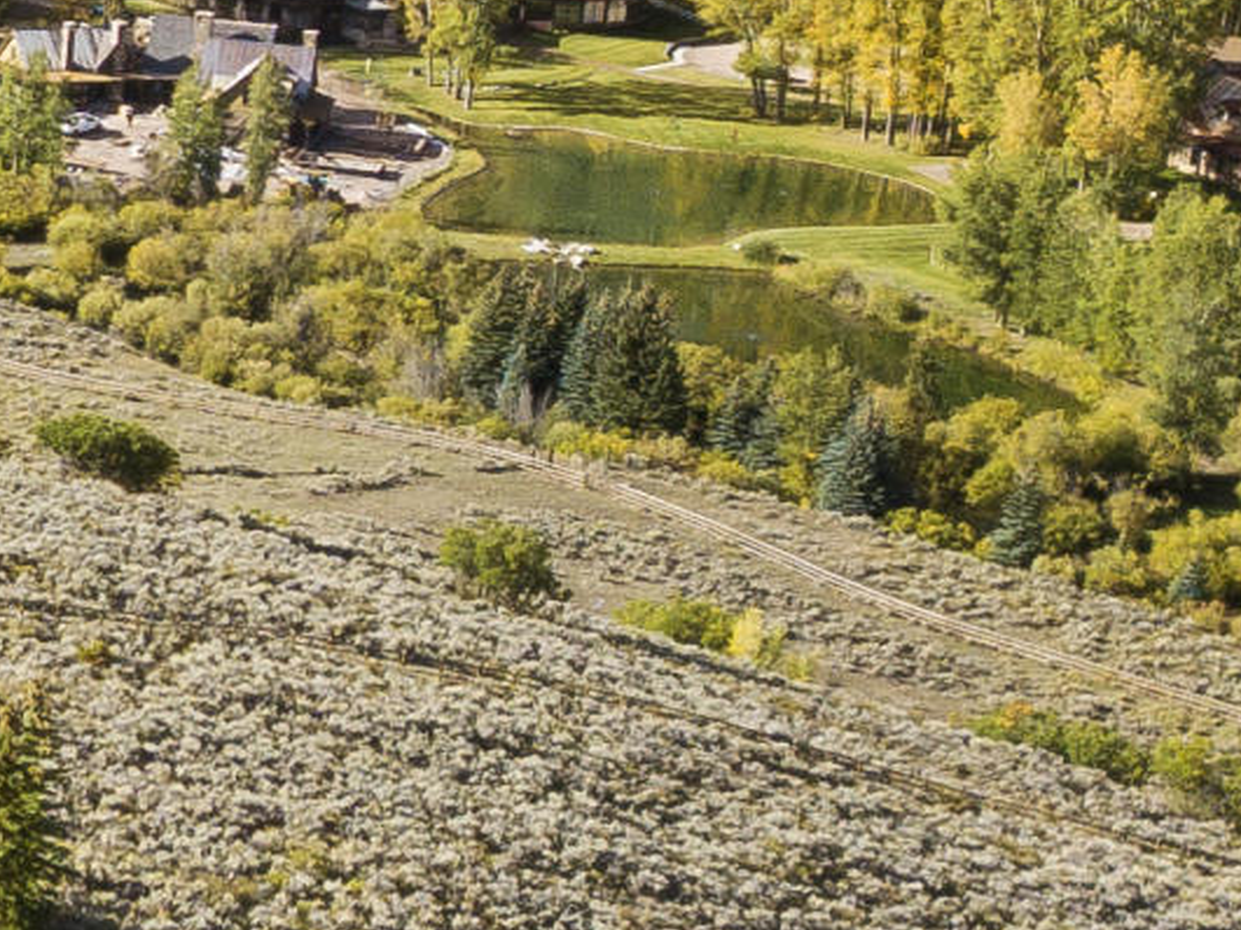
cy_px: 164
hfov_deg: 11.6
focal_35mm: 147
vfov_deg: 10.1
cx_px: -1496
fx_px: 5269
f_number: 2.2
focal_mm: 4.73
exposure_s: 1/950
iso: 100
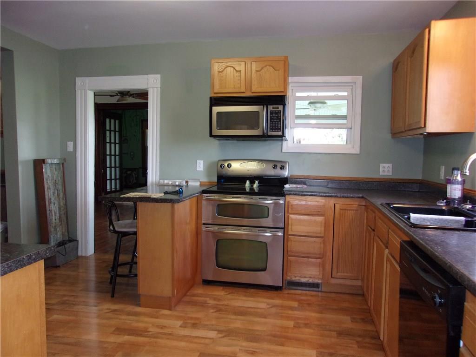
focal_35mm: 27
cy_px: 178
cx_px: 238
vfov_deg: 51.4
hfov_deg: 65.3
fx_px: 371
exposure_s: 1/34
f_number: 3
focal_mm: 4.9
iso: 200
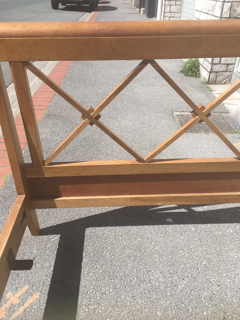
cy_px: 160
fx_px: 268
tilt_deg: -33.3
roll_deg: +0.0
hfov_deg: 48.2
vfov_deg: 61.7
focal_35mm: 29
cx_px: 120
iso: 25
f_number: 2.2
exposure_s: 1/1202
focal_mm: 4.15
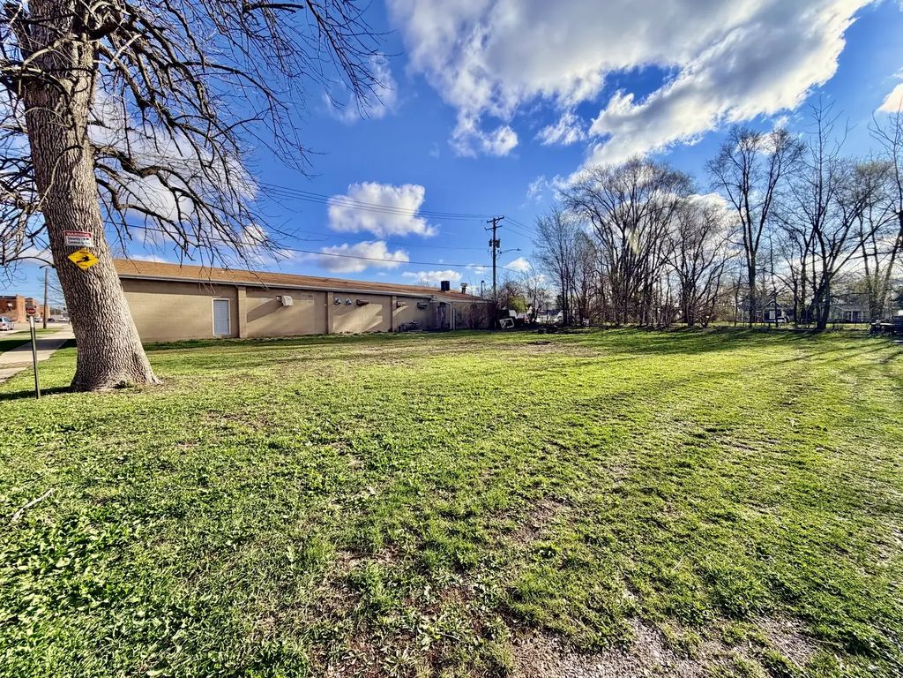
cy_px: 339
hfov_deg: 102.1
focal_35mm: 14
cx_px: 452
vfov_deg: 85.7
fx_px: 365
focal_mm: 2.22
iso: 25
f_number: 2.2
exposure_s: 1/1068
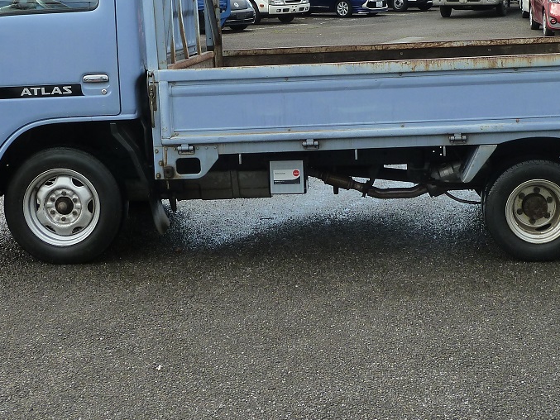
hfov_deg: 31.1
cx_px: 337
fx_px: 1003
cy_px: 60
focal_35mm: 62
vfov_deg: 23.2
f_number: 4
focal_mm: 5.7
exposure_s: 1/160
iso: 125
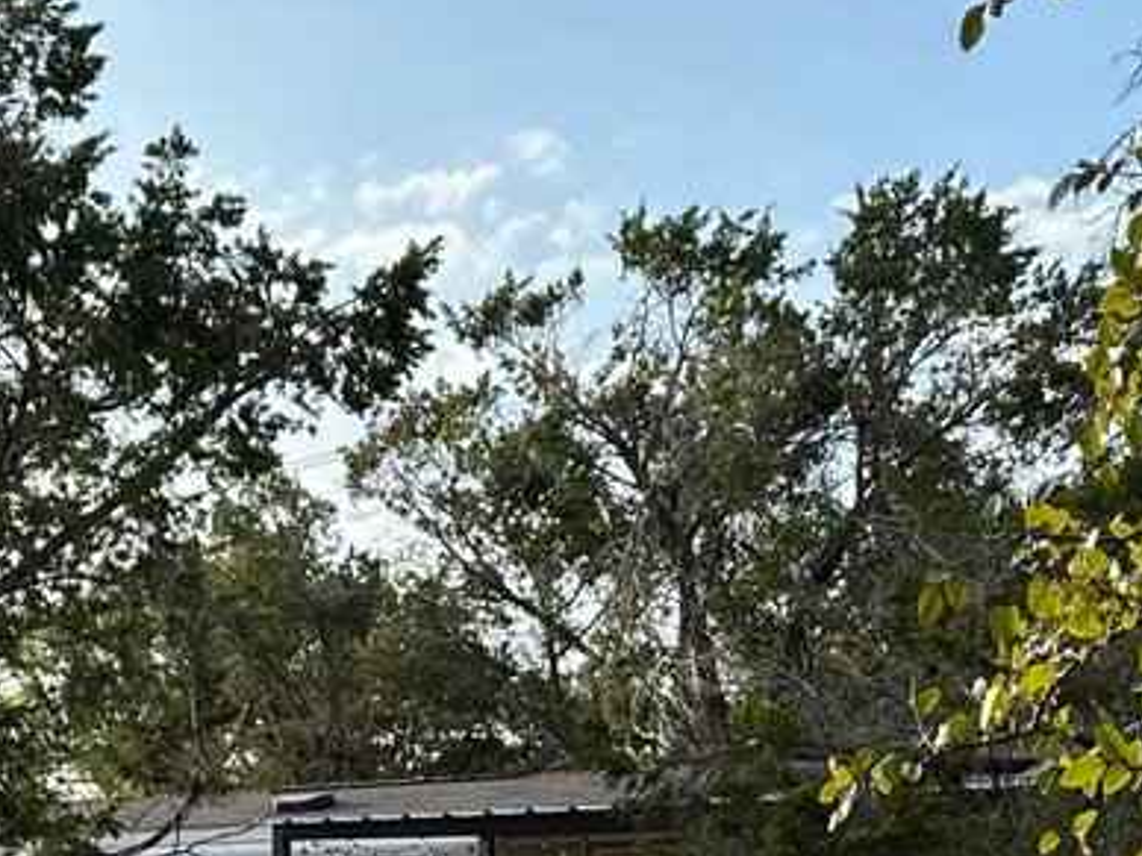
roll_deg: -1.2
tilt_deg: -1.1
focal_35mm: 89
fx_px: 2936
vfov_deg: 15.7
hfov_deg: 21.9
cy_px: 1135
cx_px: 353
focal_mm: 6.86
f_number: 1.78
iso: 80
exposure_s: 1/1473
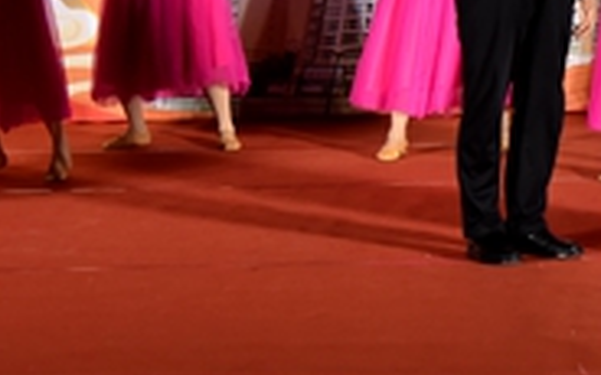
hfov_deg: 12.3
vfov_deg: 7.7
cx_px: 588
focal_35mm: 168
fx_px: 2752
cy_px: -152
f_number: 4
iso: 1600
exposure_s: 1/250
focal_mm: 55
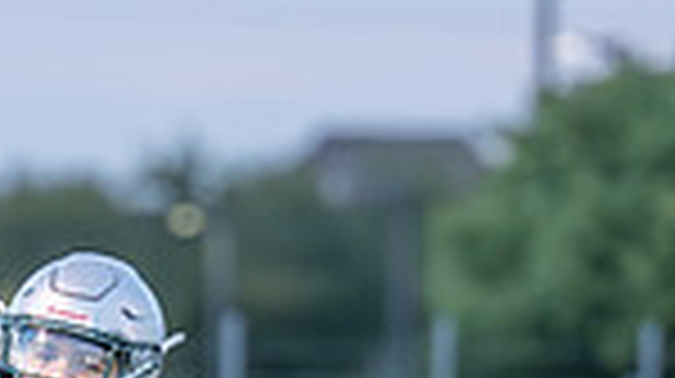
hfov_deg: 2.2
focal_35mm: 964
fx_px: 17236
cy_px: 608
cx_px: 4
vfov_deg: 1.3
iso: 1600
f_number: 2.8
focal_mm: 173
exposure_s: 1/1000
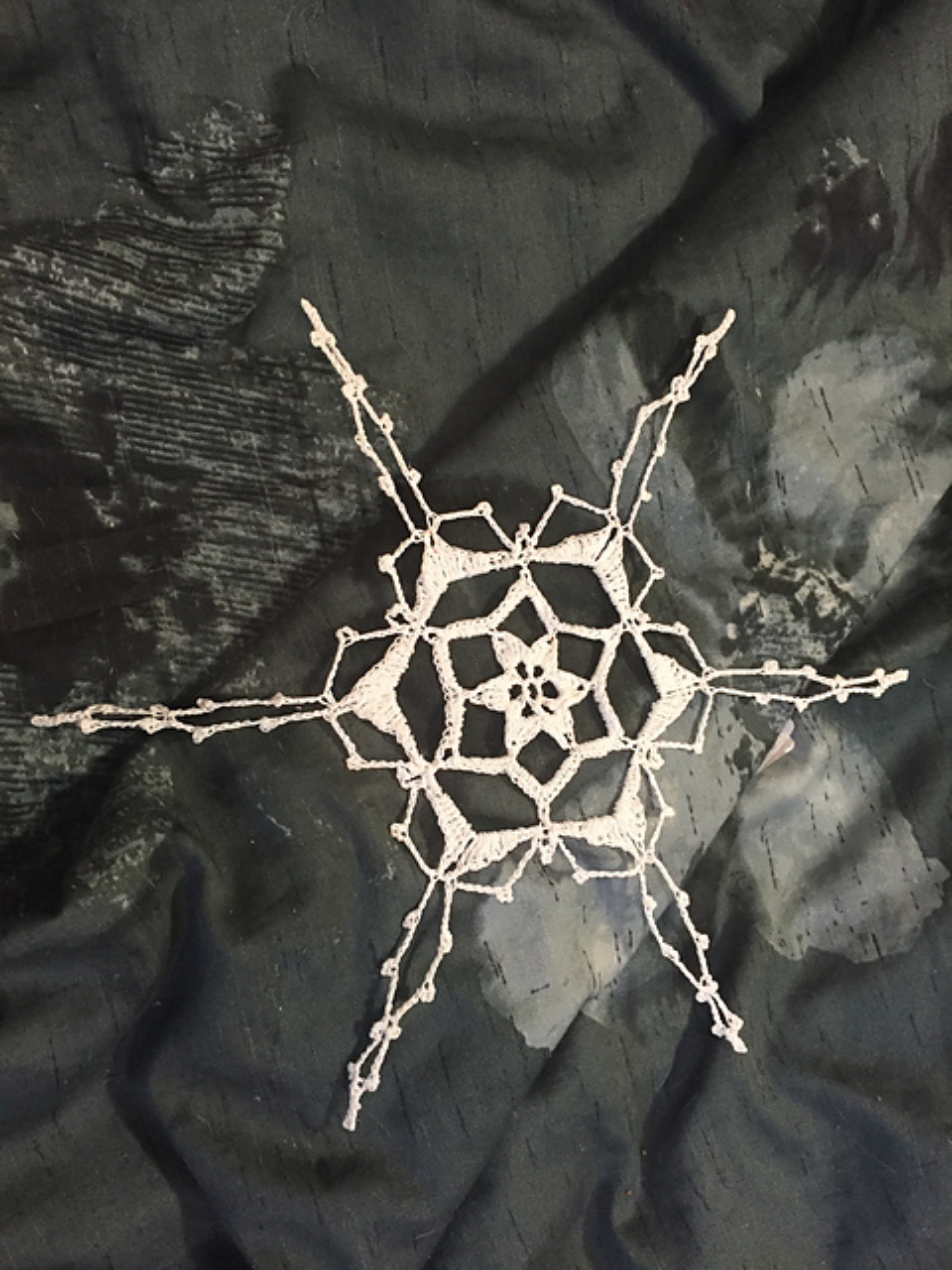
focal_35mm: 29
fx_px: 1063
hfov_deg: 48.2
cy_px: 635
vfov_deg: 61.7
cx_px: 476
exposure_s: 1/24
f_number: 2.2
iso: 250
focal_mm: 4.15
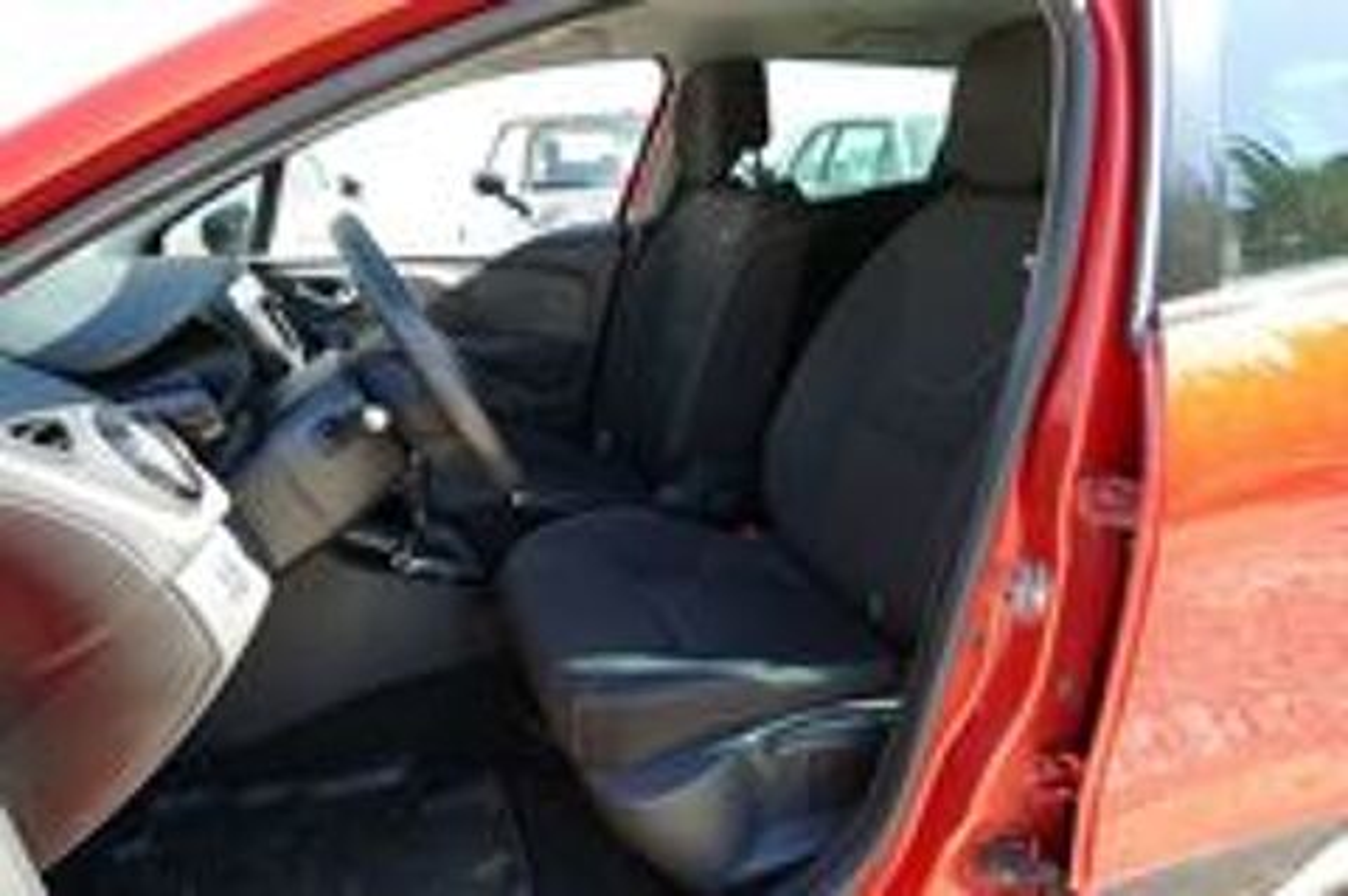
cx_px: 674
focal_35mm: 25
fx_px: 935
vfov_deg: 51.2
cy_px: 448
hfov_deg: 71.6
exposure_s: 1/125
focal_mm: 9.12
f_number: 2.8
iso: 125
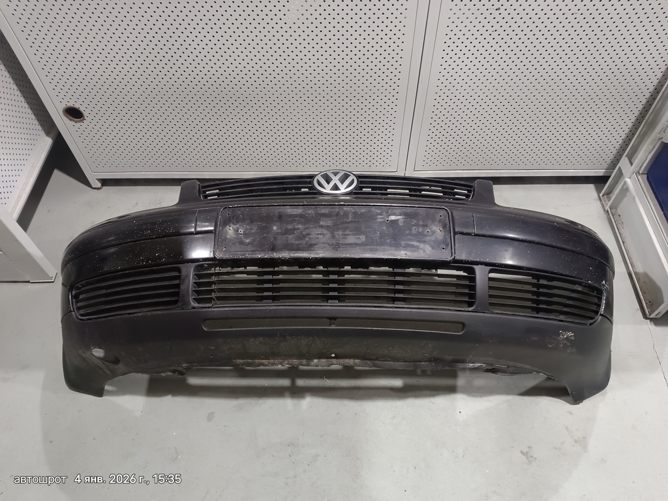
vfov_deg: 54.9
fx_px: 482
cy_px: 250
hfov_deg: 69.4
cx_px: 334
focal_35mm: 25
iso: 1610
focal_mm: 4.84
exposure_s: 1/25
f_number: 1.79
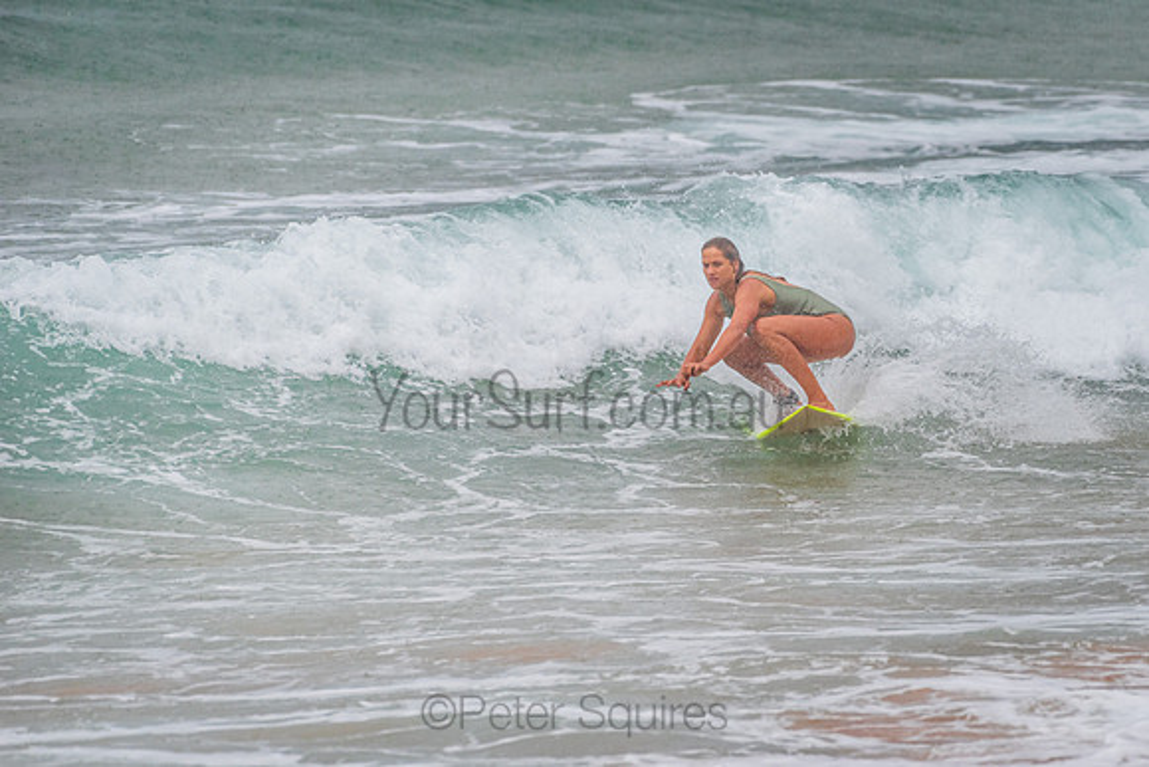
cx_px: 758
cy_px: 331
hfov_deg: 3.1
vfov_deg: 2.1
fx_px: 21056
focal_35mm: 660
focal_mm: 500
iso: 360
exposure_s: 1/320
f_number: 5.6
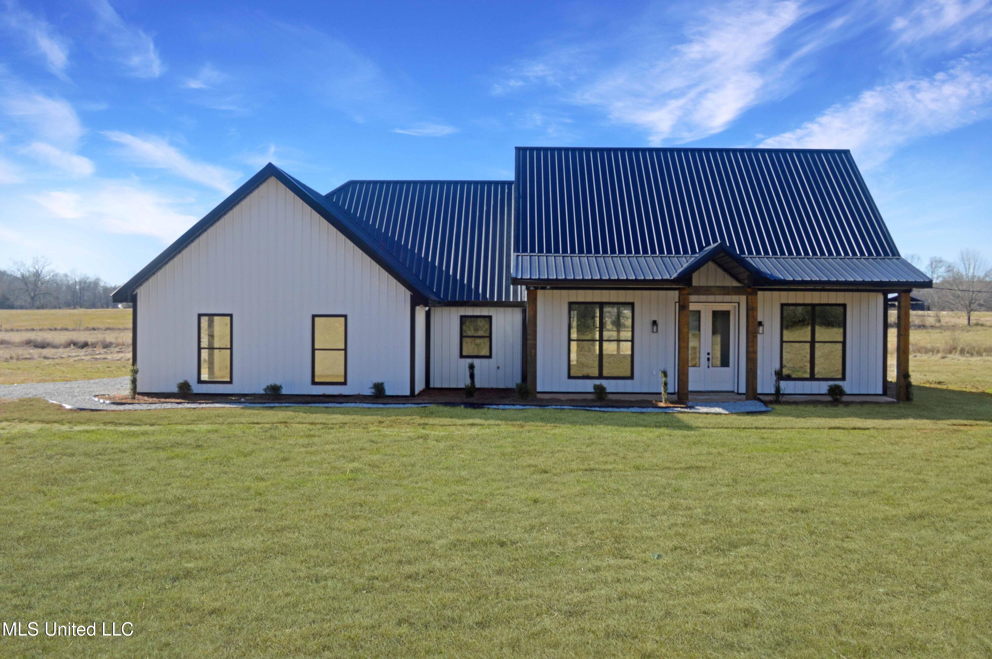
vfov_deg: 36.8
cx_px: 496
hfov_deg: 53.2
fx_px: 991
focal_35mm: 36
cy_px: 330
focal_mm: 24
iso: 100
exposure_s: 1/200
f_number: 8
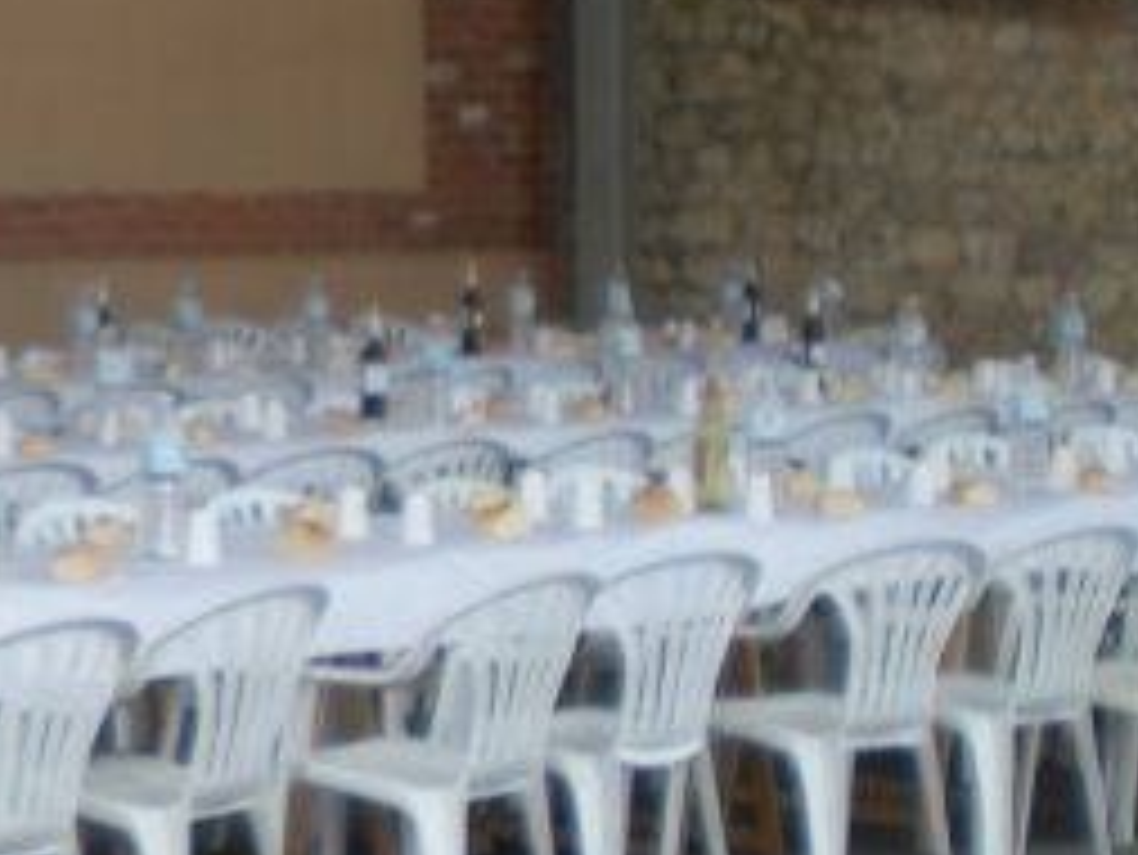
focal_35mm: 139
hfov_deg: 13.7
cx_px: -265
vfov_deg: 10.6
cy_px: 166
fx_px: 4572
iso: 64
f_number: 3.5
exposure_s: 1/231
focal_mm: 7.4
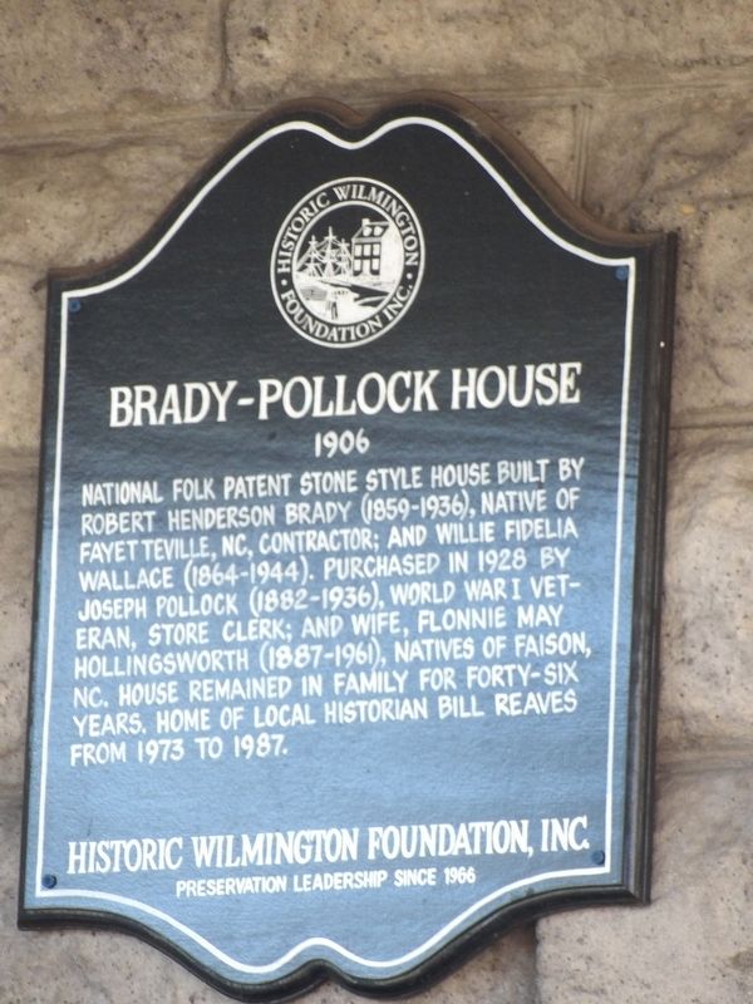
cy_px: 502
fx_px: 17518
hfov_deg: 2.5
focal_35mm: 604
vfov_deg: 3.3
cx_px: 376
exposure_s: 1/50
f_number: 4.2
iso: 431
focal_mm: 108.3
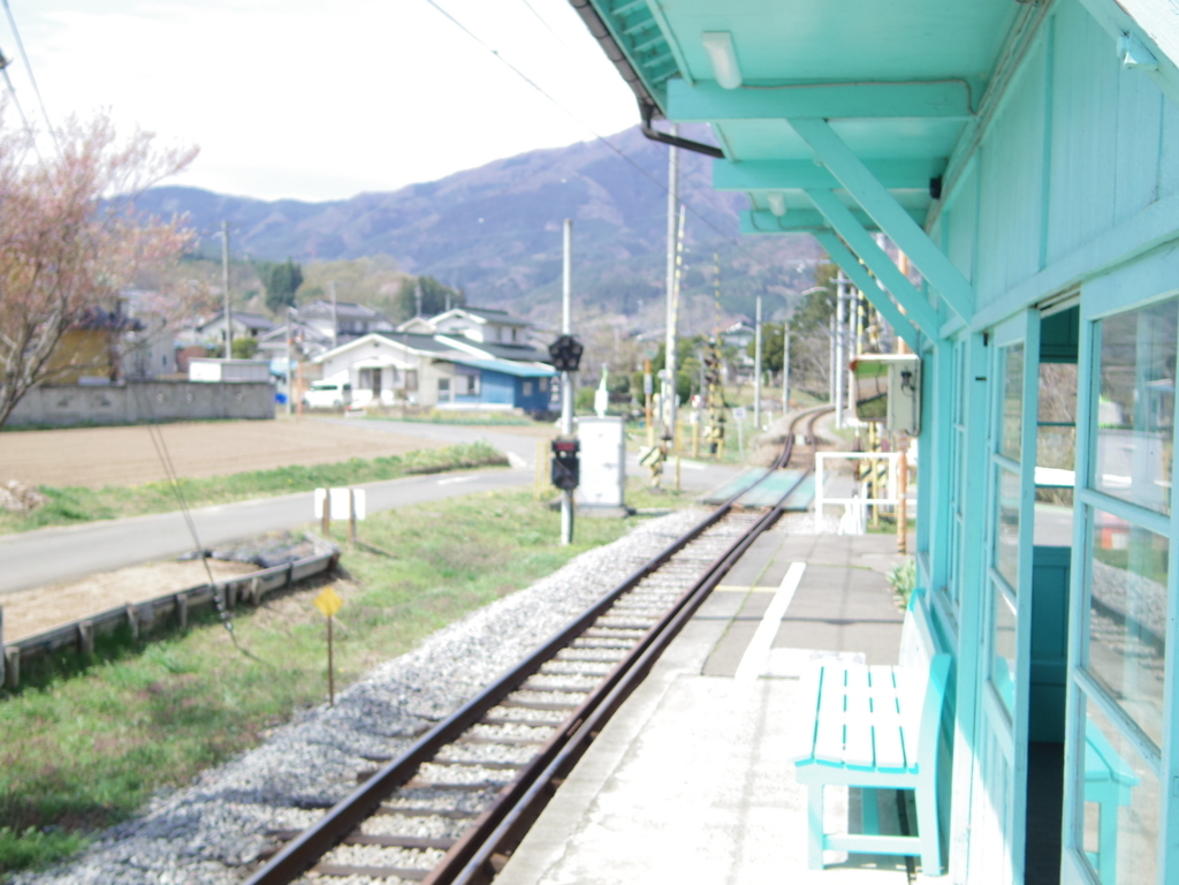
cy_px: 442
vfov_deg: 30.9
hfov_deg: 40.4
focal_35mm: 47
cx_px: 590
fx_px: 1601
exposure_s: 1/2000
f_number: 1.9
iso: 125
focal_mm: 8.5
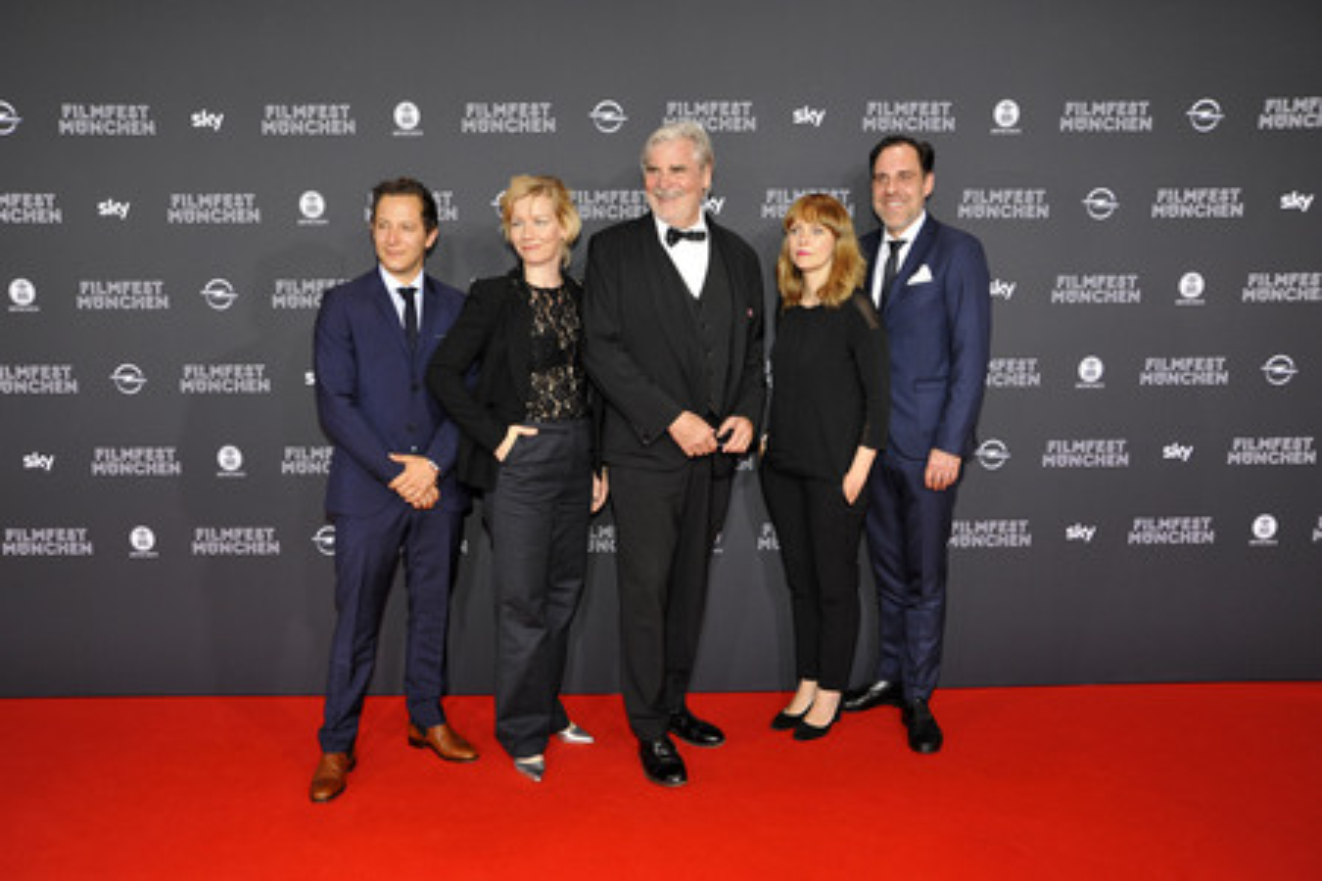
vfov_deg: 45.0
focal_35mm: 29
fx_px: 1065
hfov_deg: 63.7
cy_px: 440
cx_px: 661
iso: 1600
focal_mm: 29
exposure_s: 1/250
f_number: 8
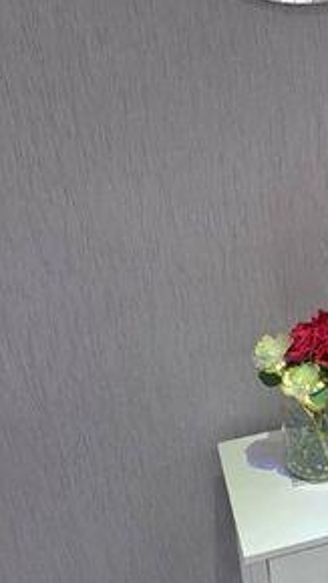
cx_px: 415
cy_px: 253
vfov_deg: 41.3
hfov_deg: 21.8
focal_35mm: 50
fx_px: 774
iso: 250
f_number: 1.9
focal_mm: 2.2
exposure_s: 1/50
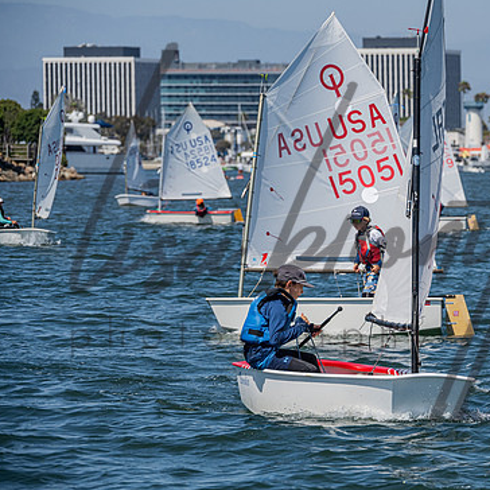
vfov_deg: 6.8
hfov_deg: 6.8
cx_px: 376
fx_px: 4116
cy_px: 235
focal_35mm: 257
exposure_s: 1/1000
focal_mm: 185
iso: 250
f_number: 7.6
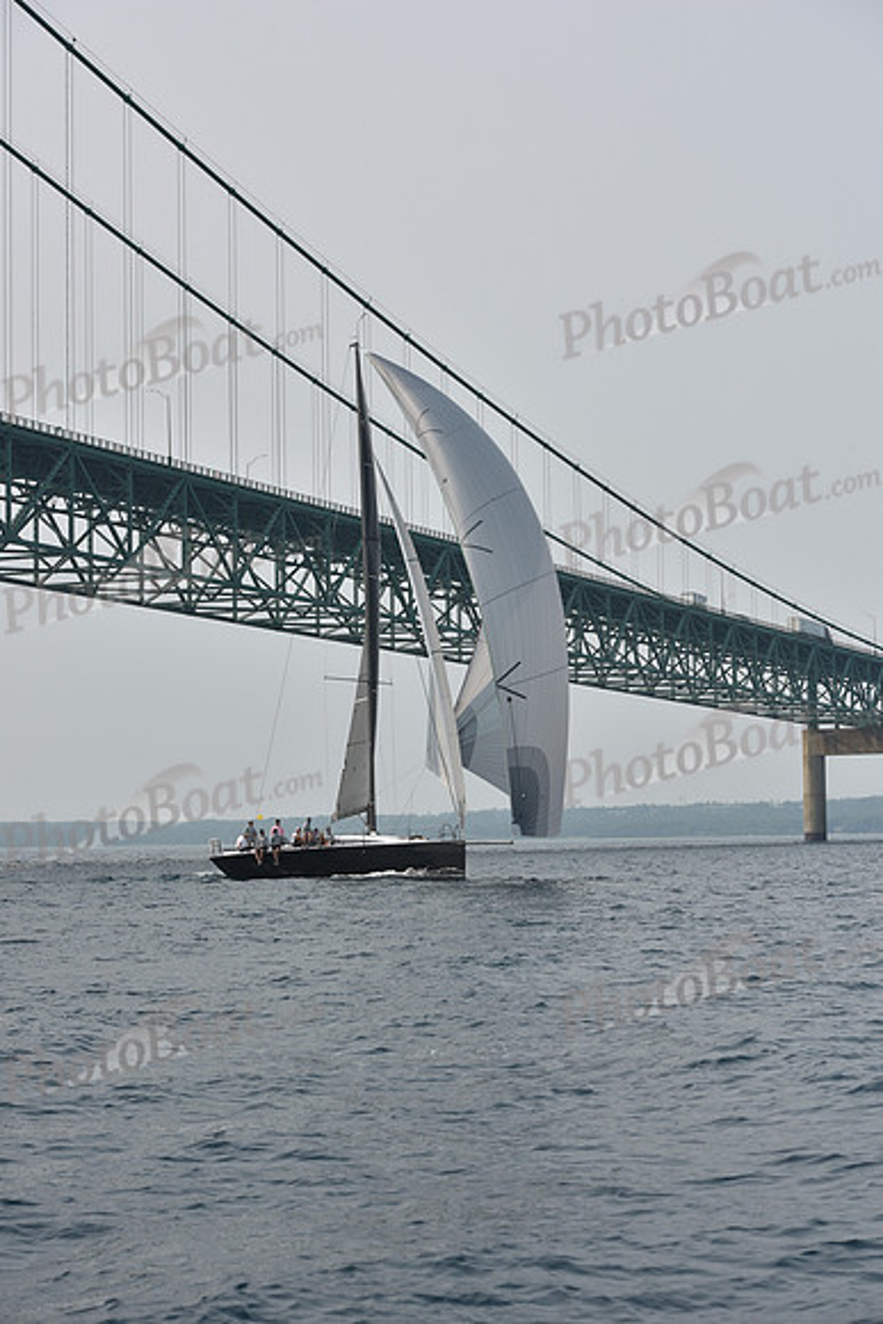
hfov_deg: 19.5
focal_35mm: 70
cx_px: 442
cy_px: 662
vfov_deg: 28.8
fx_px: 2574
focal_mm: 70
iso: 250
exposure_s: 1/1250
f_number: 8
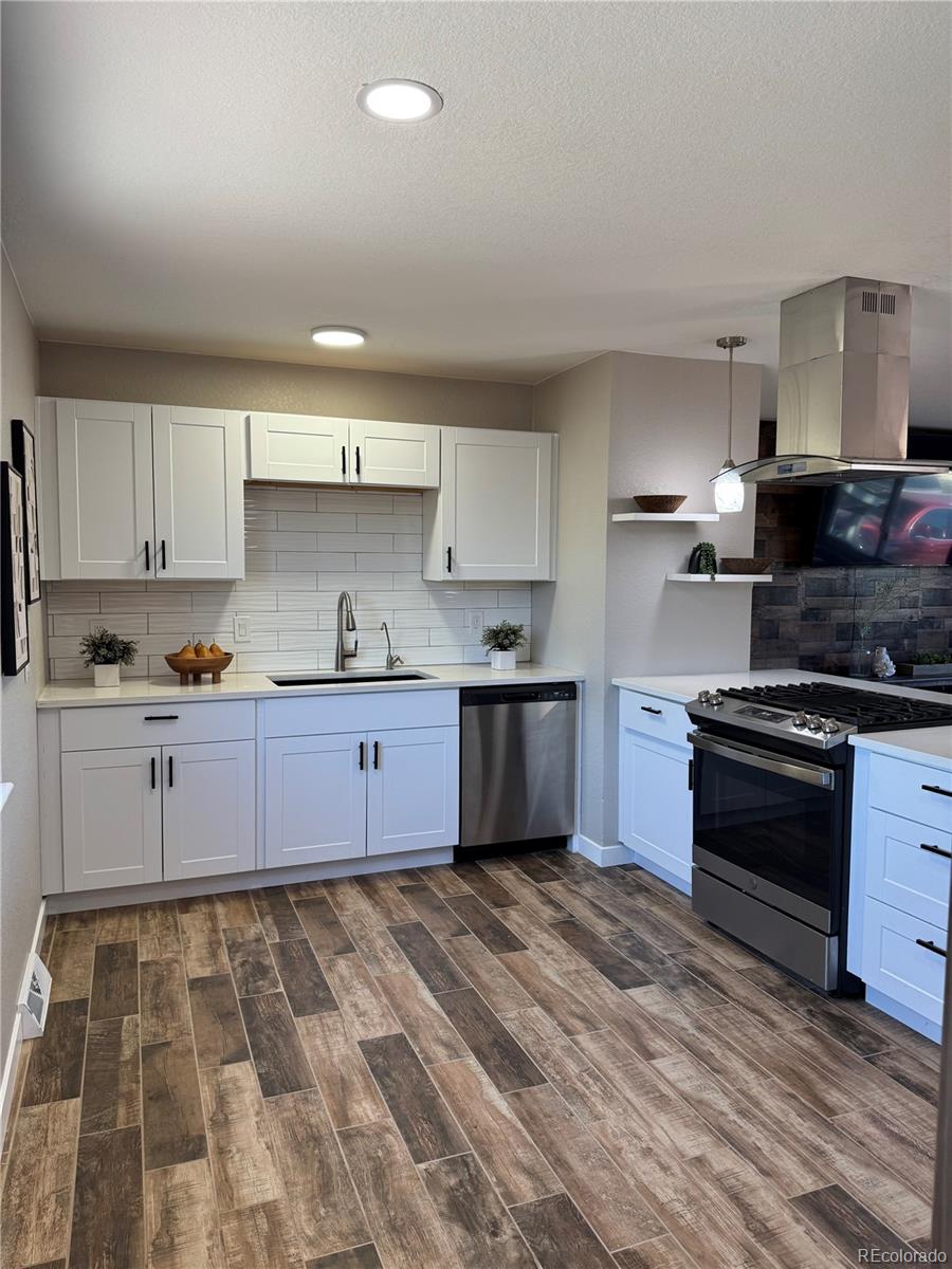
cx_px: 476
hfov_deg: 56.8
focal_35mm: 24
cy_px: 634
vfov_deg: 71.6
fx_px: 880
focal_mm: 6.76
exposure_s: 1/120
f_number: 1.78
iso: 125
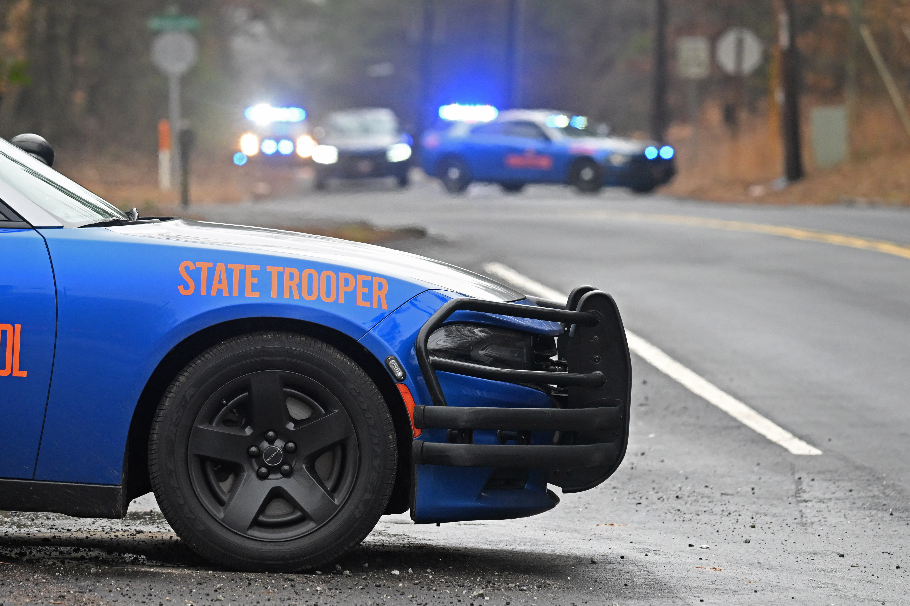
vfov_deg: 4.4
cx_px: 455
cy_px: 303
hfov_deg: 6.5
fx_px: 7960
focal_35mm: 315
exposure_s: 1/1250
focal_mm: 210
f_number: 5
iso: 2500
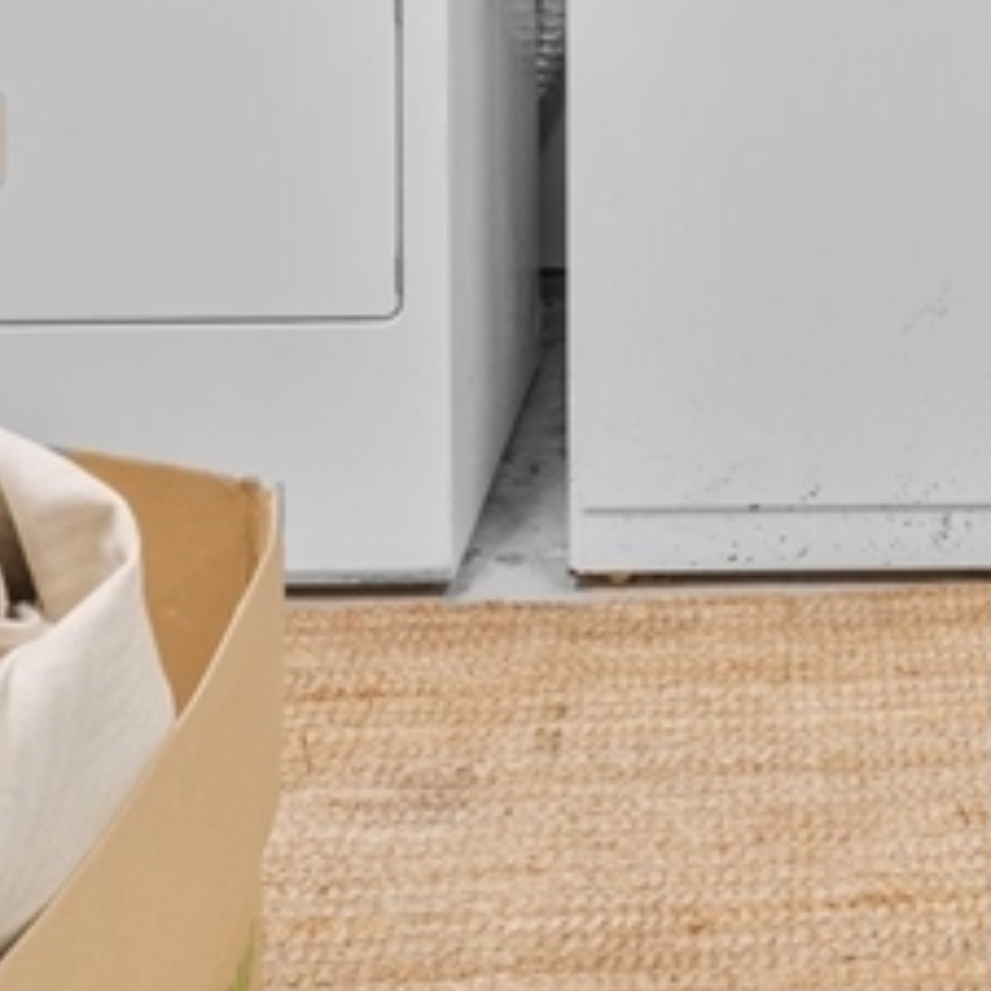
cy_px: -489
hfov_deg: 30.5
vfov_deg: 24.6
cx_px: 851
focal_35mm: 54
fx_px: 1749
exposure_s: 1/4
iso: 800
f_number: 8
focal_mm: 14
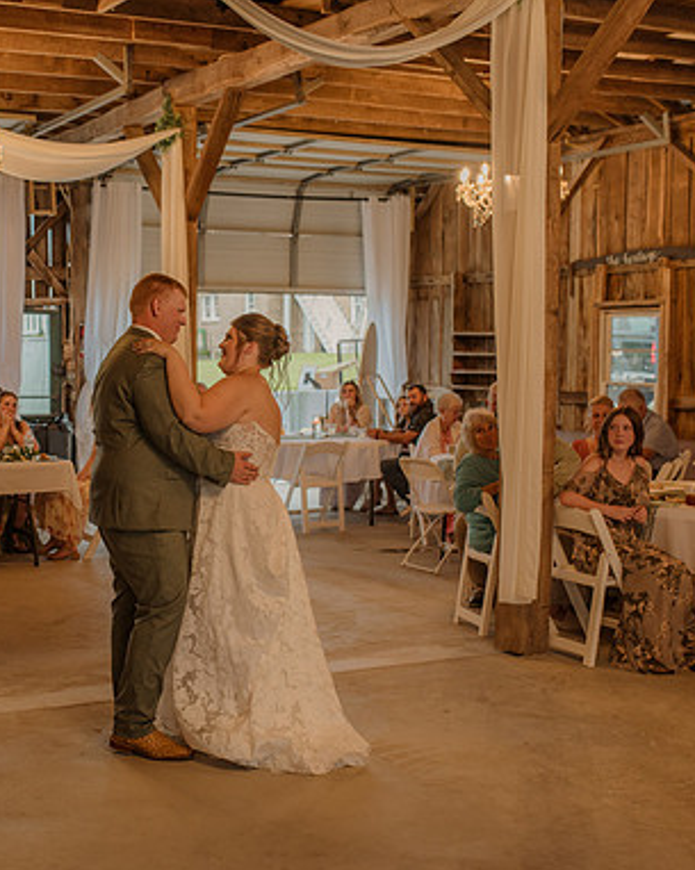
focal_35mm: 53
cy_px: 437
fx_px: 1364
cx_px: 157
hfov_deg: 28.1
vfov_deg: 35.4
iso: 640
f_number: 2.5
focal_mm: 35
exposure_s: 1/200
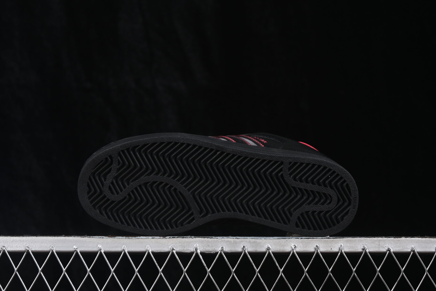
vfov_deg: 18.2
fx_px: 908
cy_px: 146
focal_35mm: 75
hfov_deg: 27.0
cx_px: 218
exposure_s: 1/60
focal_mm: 50
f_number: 6.3
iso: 160
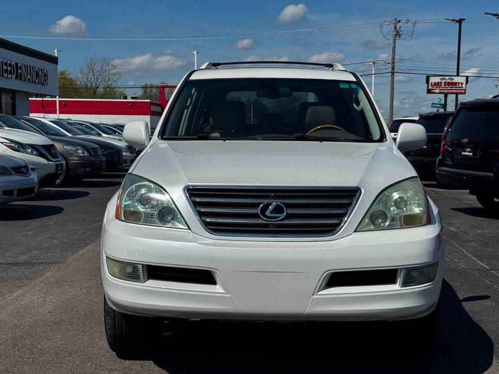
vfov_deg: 28.6
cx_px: 256
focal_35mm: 51
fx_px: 735
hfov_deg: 37.5
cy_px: 198
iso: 80
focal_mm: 6.76
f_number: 1.78
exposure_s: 1/15385
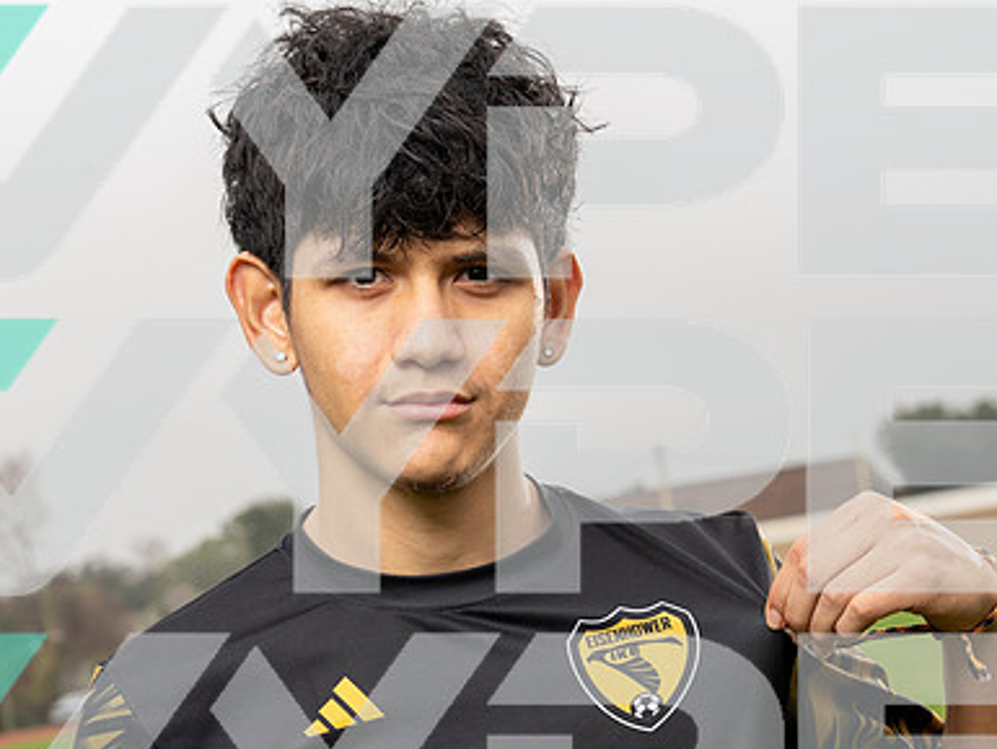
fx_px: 2507
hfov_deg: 22.5
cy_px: 457
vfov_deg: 17.0
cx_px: 445
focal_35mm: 87
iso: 250
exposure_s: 1/200
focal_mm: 60
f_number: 7.1
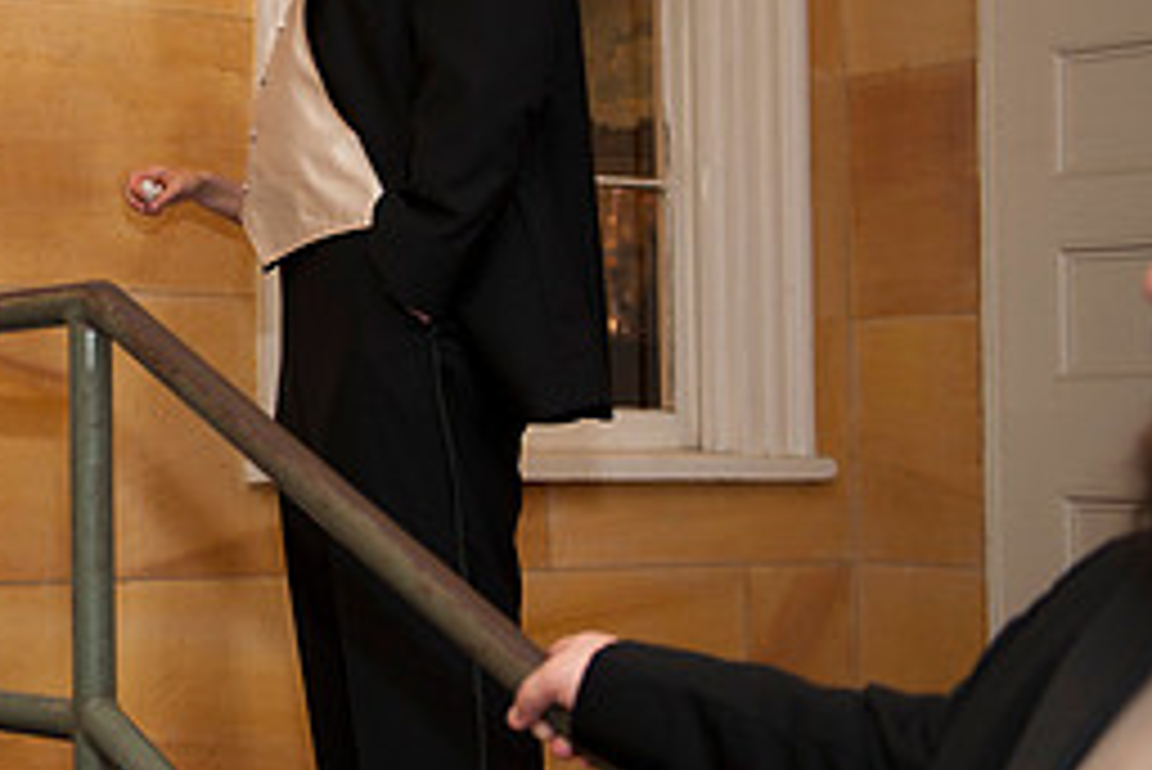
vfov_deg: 15.9
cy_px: 320
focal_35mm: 86
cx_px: -130
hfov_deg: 22.3
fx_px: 2753
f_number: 2.8
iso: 250
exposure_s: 1/60
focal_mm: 38
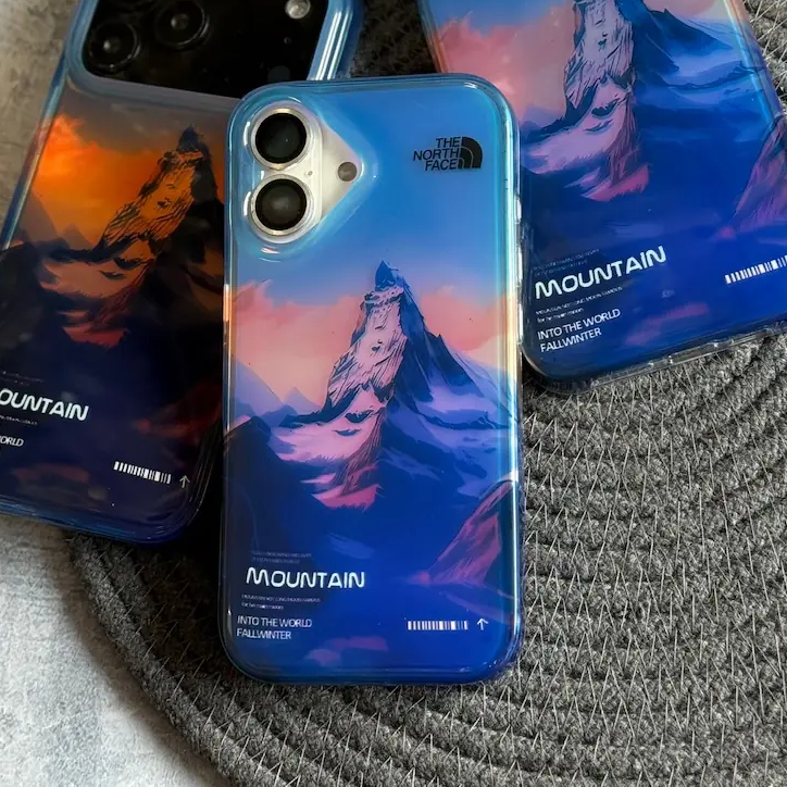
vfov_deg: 22.9
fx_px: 1929
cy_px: 205
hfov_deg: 23.1
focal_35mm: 75
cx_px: 362
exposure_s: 1/100
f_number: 1.78
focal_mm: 6.76
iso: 125
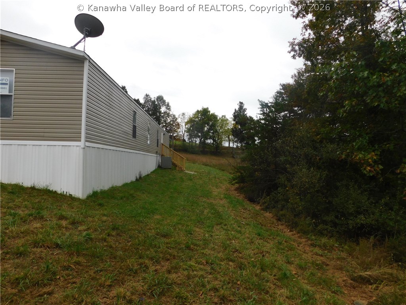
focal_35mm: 24
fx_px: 281
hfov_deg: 71.6
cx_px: 203
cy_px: 152
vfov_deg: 56.8
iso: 125
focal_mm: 4.1
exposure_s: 1/400
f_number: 3
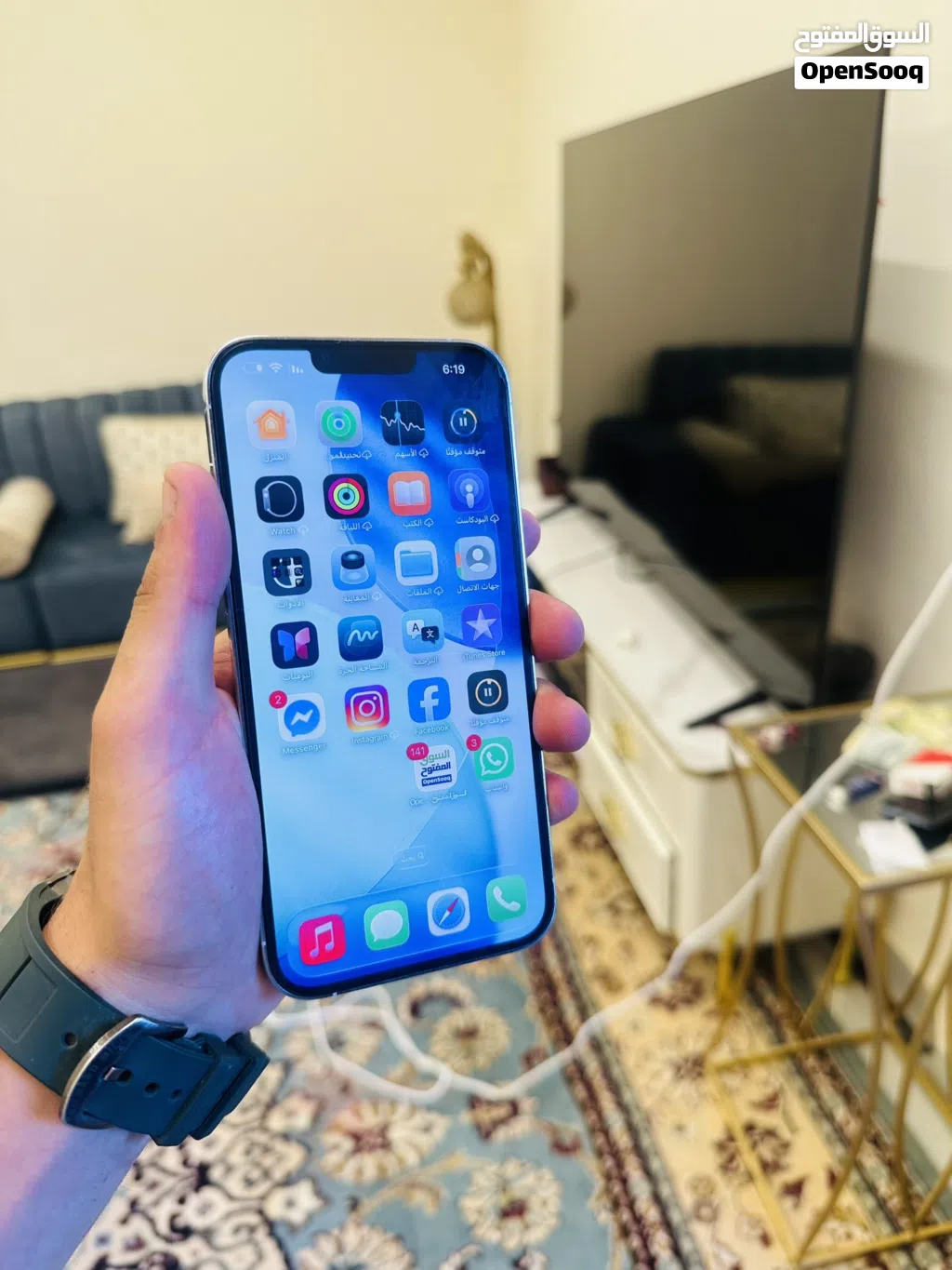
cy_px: 635
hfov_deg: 56.8
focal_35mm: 24
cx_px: 476
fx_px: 880
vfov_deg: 71.6
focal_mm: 6.86
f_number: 1.78
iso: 100
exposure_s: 1/100
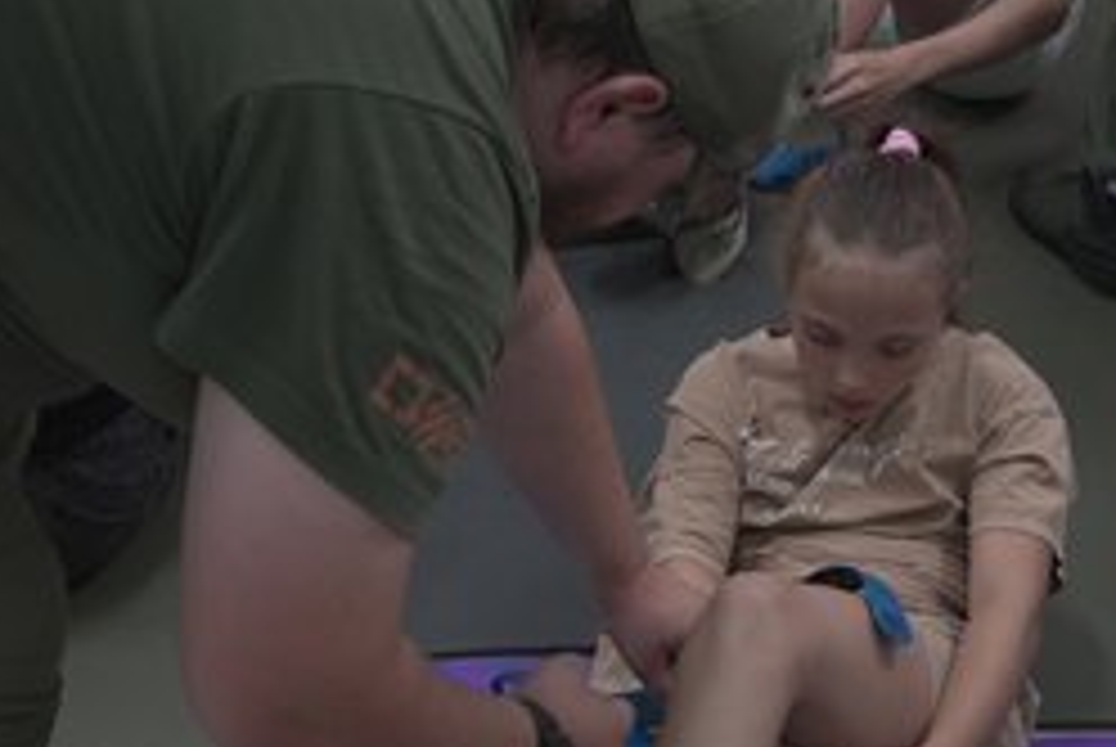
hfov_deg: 30.5
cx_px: 576
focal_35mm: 66
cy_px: 443
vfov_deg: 20.6
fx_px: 2048
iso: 1600
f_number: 6.3
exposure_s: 1/125
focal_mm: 41
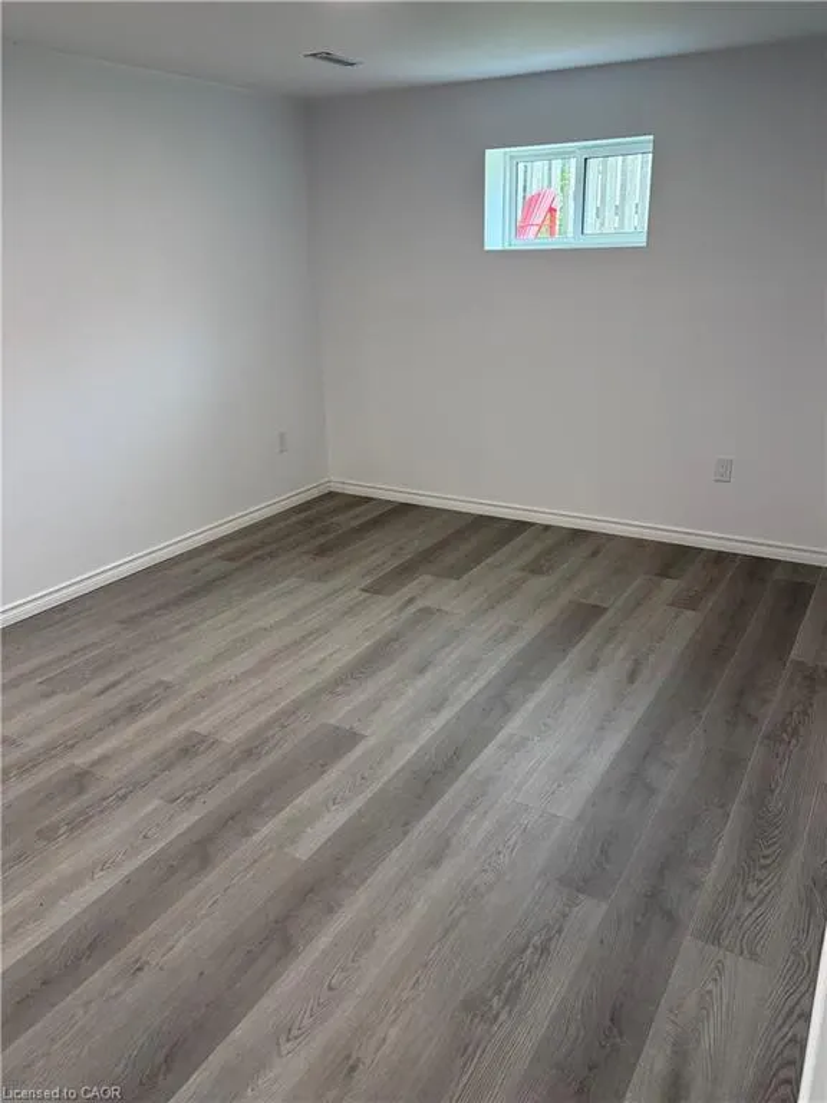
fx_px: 828
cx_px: 414
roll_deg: +1.1
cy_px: 552
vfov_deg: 67.3
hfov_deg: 53.1
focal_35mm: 26
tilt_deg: -19.2
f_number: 1.6
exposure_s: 1/120
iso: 200
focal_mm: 5.96
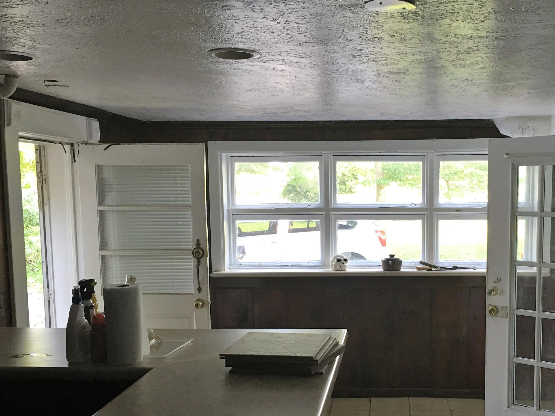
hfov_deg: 44.3
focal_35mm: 42
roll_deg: +0.5
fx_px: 674
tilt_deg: -6.2
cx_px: 356
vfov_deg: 34.1
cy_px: 272
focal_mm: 4.15
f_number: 2.2
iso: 32
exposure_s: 1/15
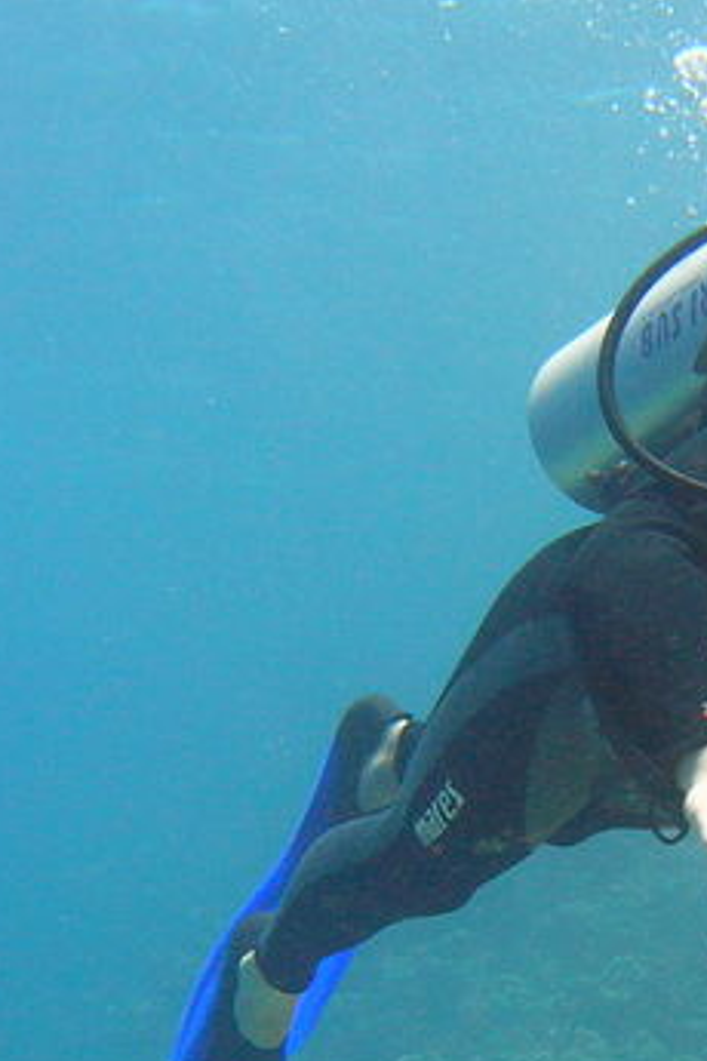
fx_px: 2415
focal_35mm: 82
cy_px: 820
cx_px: 722
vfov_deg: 24.4
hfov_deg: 16.3
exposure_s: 1/116
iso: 50
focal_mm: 5.7
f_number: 4.9
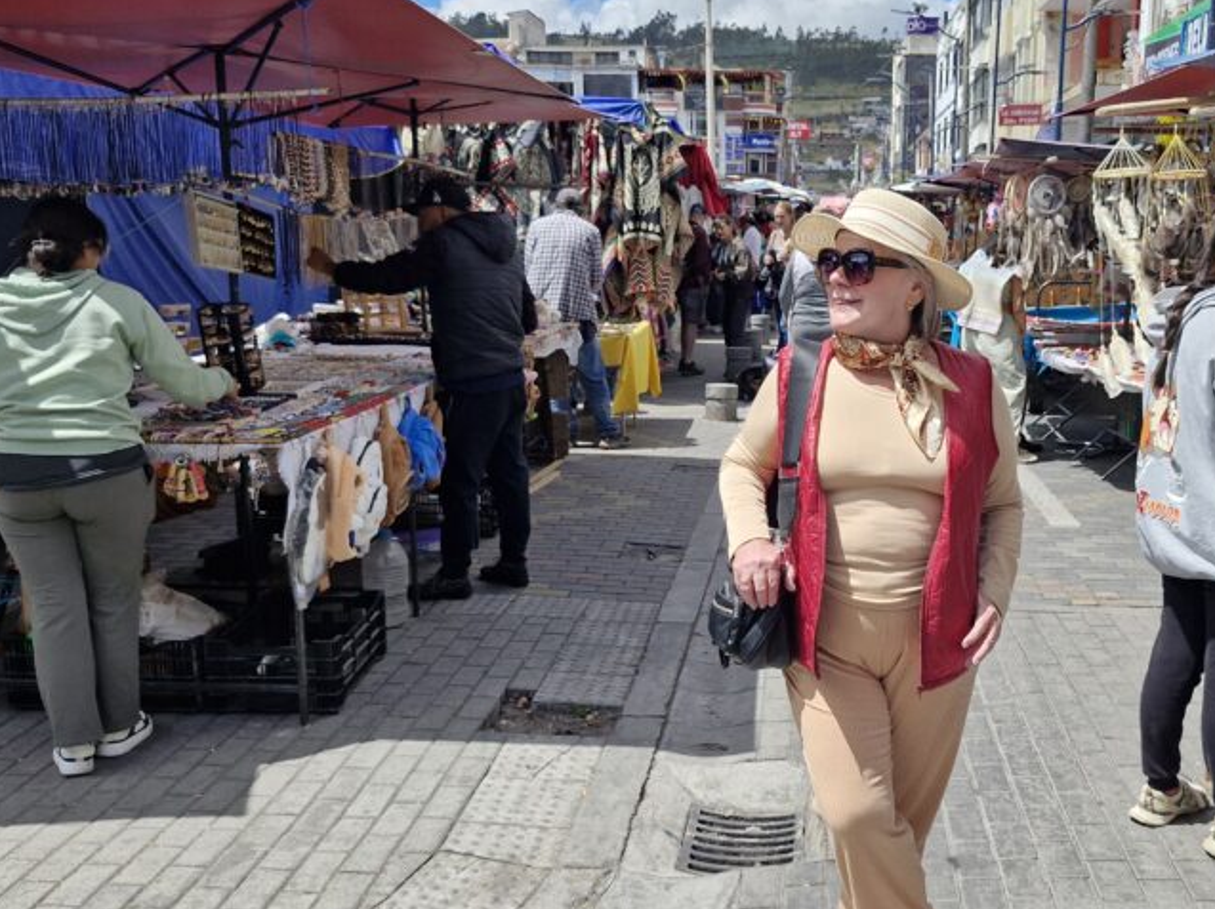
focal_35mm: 37
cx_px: 784
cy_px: 513
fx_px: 1298
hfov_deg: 49.5
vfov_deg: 38.6
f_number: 1.8
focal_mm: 5.54
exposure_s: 1/1644
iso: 50
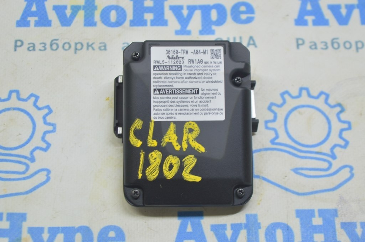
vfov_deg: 16.5
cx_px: 182
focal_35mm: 82
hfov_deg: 24.6
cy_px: 121
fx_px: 836
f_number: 5.6
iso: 400
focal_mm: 55
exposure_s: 1/20
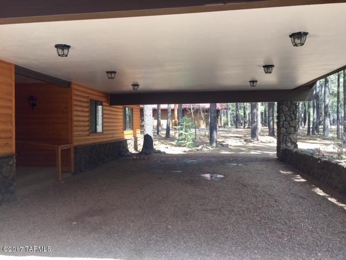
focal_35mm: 29
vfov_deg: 48.2
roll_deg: +1.9
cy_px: 130
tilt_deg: -0.5
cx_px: 173
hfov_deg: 61.7
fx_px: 290
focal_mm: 4.15
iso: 32
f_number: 2.2
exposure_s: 1/166
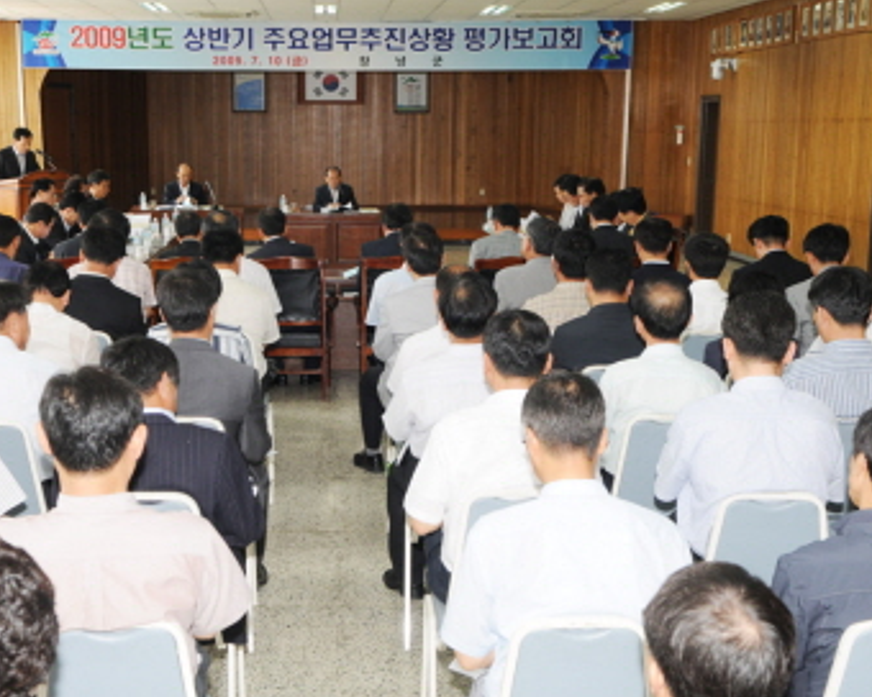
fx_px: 1342
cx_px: 339
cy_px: 351
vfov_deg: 29.1
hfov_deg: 35.8
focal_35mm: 52
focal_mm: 28
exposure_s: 1/60
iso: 400
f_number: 5.6
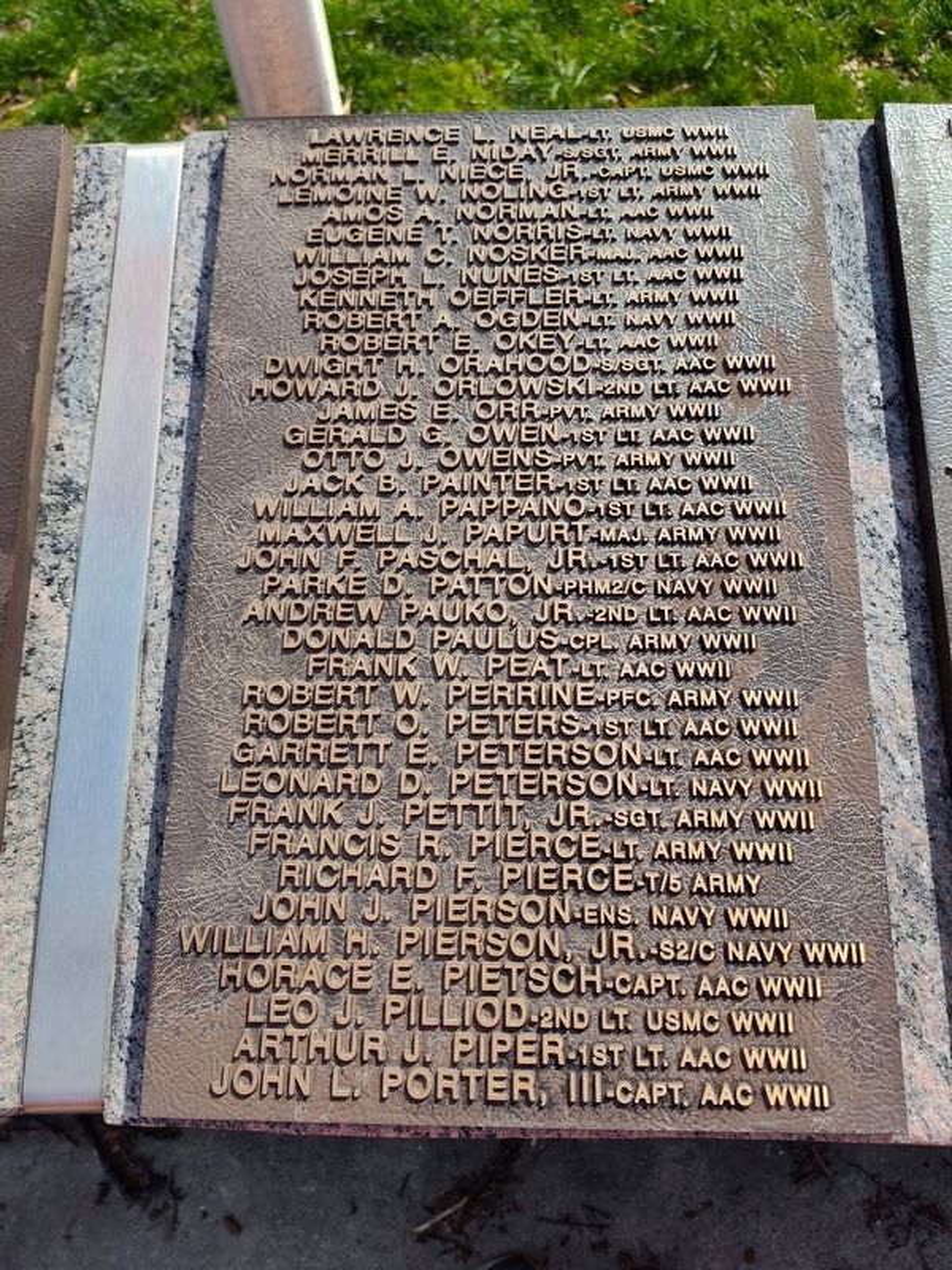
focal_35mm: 23
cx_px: 476
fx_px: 843
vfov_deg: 73.9
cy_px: 635
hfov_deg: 58.9
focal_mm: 5.56
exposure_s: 1/823
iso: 100
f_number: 1.8
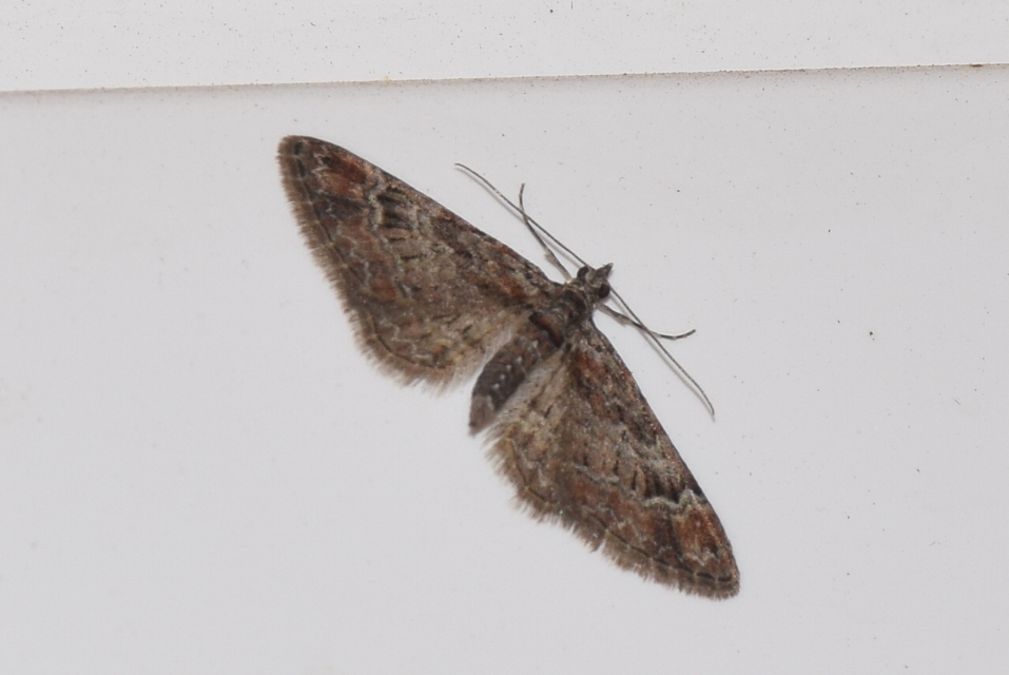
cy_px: 338
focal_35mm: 210
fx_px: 5891
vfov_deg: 6.6
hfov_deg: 9.8
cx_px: 504
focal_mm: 140
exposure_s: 1/160
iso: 100
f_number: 13
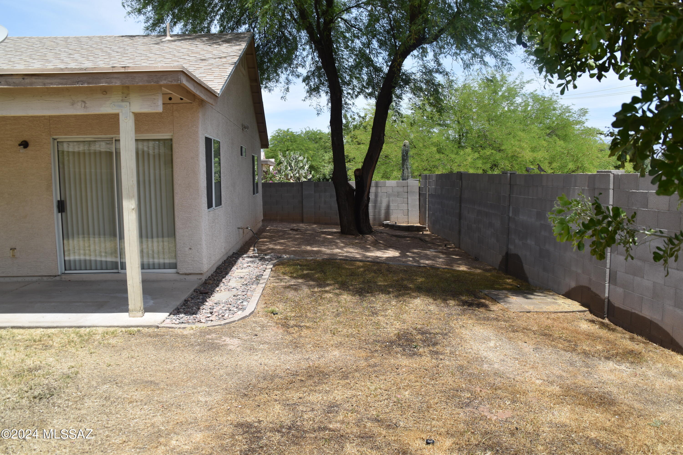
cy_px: 228
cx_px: 342
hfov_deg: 67.4
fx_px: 512
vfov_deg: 47.9
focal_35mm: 27
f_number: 8
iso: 100
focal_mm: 18
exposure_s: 1/250
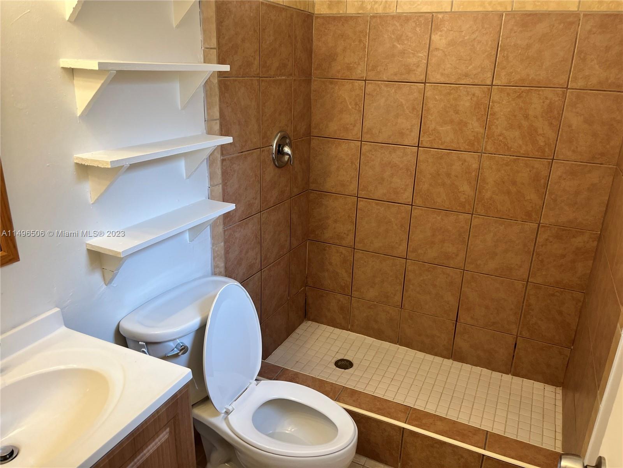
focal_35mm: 26
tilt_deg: -20.3
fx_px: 468
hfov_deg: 67.3
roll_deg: -0.3
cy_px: 234
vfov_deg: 53.1
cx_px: 312
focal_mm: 5.1
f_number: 1.6
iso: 80
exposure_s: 1/120
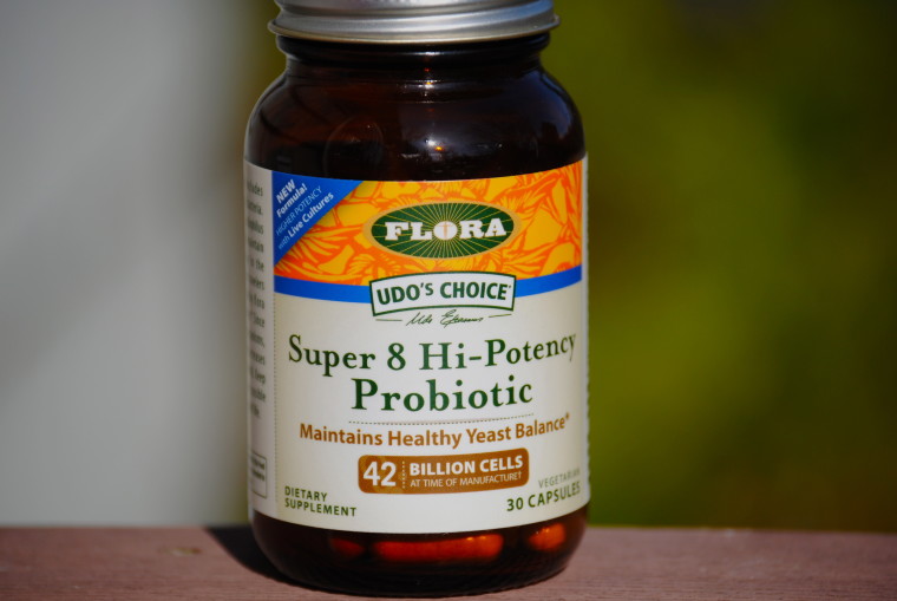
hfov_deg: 13.7
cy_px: 300
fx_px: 3743
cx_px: 448
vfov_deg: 9.2
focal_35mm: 150
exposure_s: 1/1250
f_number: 4.8
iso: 100
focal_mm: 100
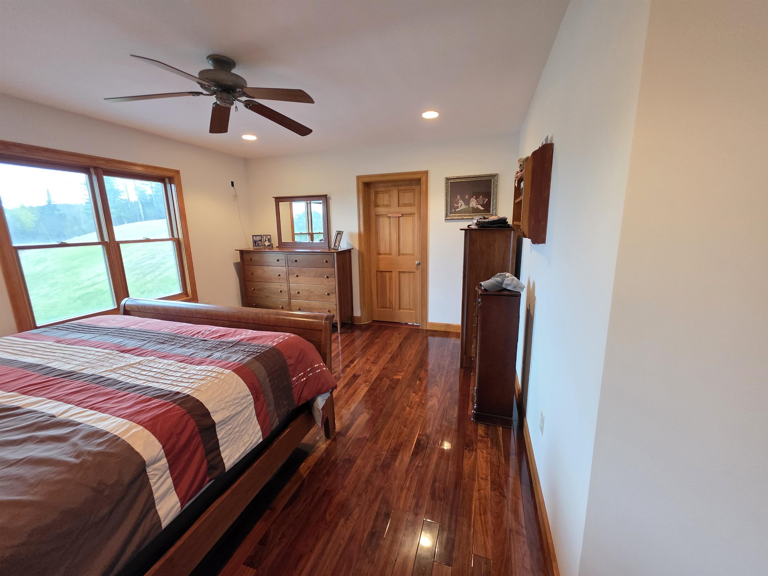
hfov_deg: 106.2
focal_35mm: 13
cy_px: 288
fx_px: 288
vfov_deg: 89.9
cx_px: 384
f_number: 1.9
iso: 1000
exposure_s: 1/60
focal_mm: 2.2
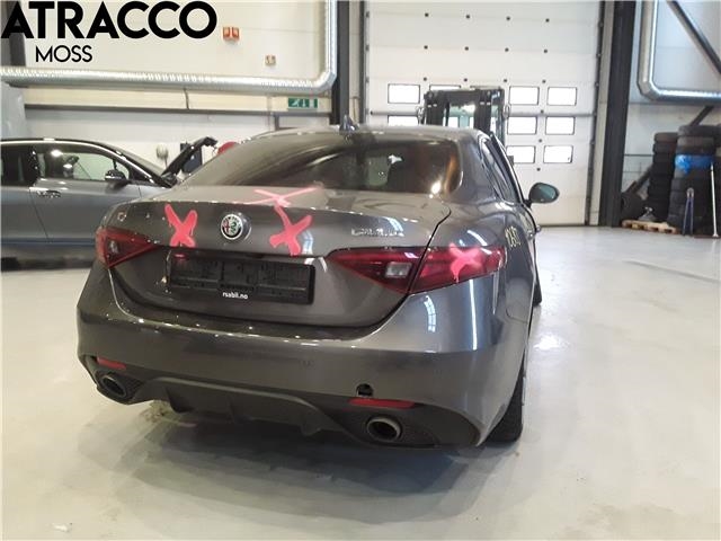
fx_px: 583
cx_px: 360
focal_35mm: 28
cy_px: 270
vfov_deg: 49.7
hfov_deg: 63.4
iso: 250
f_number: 1.9
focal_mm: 2.91
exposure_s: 1/25
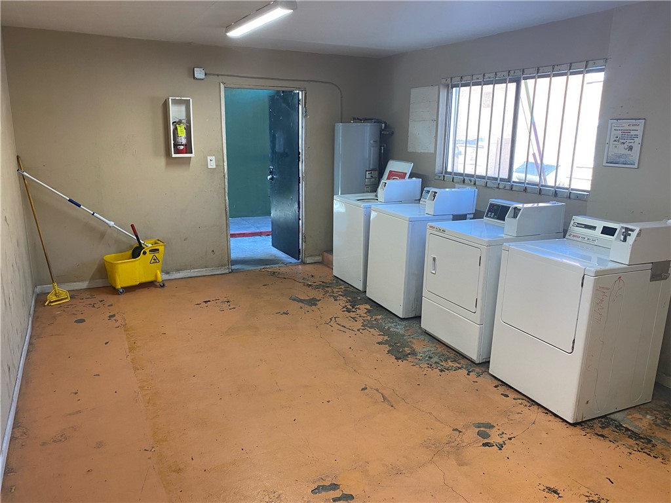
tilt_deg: -13.5
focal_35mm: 26
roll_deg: -2.5
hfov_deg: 67.3
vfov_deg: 53.1
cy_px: 252
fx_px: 504
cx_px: 336
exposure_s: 1/60
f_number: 1.8
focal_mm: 4.25
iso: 100
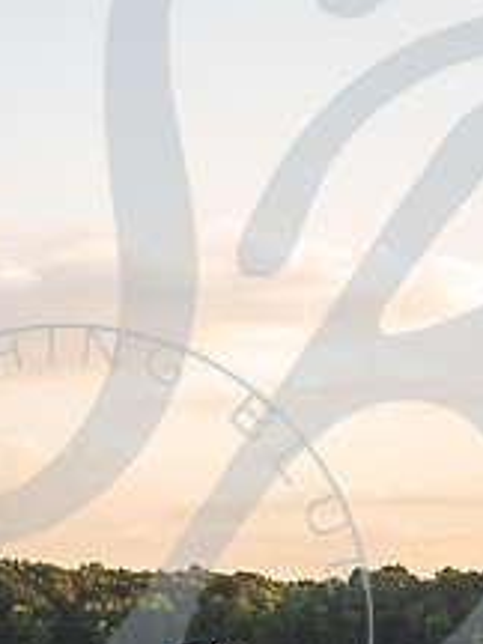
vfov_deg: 10.9
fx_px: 3367
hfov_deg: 8.2
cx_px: 215
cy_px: 380
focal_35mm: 181
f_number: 2.8
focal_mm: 70
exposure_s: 1/400
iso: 100
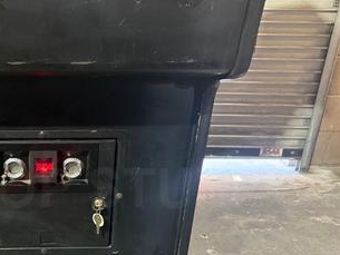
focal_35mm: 42
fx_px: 413
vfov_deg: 33.8
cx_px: 55
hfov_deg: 42.2
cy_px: 187
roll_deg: -0.2
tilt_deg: -24.7
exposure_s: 1/40
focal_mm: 6.76
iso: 1000
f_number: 1.78
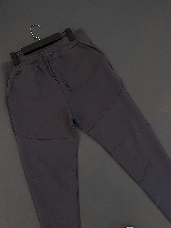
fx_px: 191
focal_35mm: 29
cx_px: 86
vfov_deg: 61.7
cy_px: 114
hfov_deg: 48.2
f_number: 1.8
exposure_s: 1/100
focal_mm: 3
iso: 40
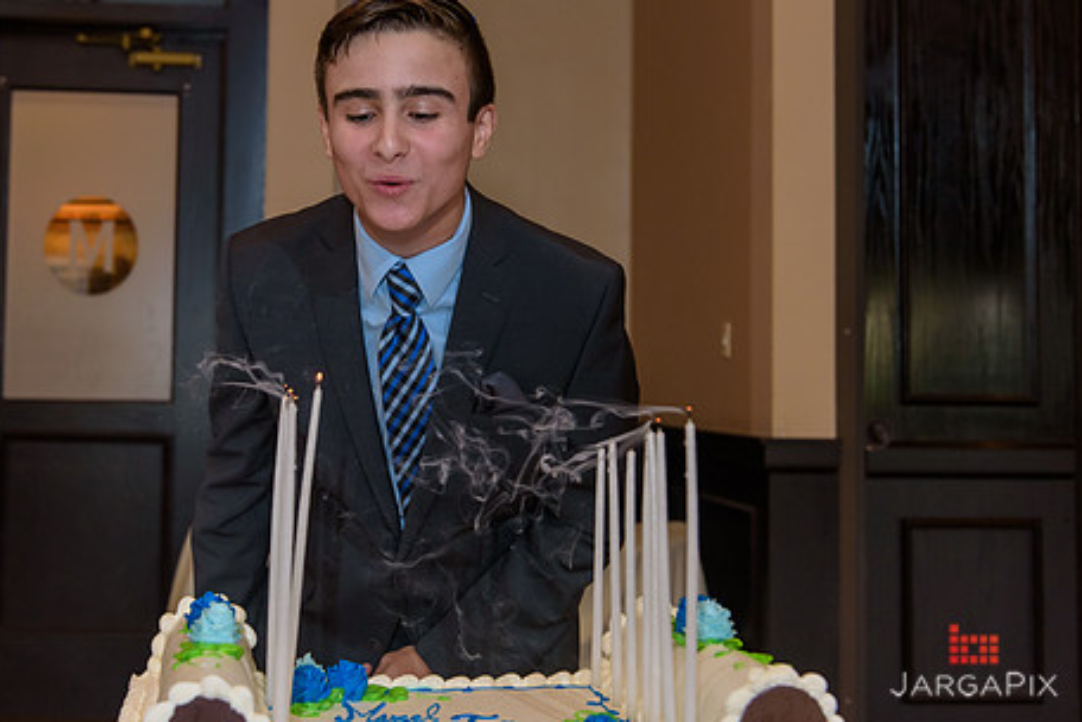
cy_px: 289
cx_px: 429
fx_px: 1683
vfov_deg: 24.1
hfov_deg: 35.5
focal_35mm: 56
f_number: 3.2
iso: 1250
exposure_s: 1/125
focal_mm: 44
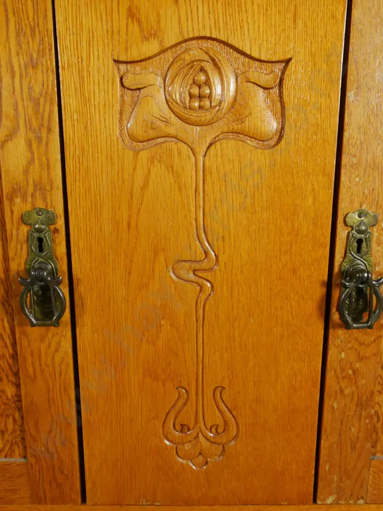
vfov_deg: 56.8
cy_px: 256
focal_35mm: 32
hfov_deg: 44.2
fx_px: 472
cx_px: 192
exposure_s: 1/60
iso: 3200
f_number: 7.1
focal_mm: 16
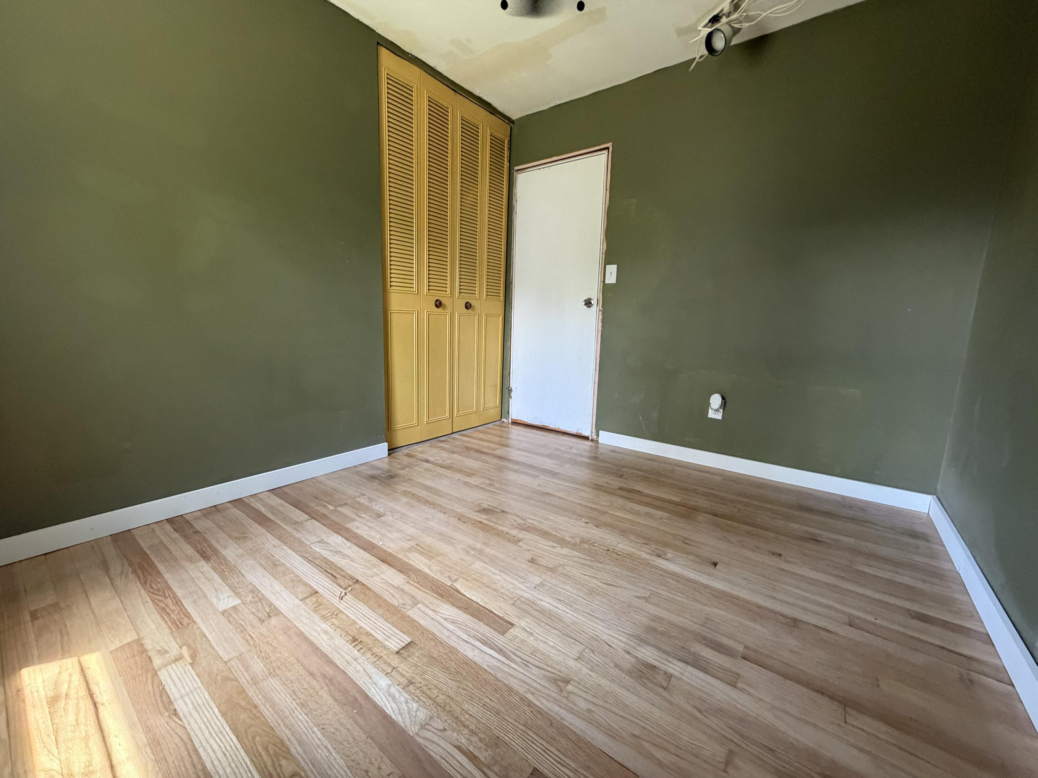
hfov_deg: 102.1
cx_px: 519
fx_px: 420
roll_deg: -0.6
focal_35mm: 14
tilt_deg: -10.0
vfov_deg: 85.7
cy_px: 389
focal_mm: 2.22
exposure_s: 1/63
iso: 320
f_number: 2.2
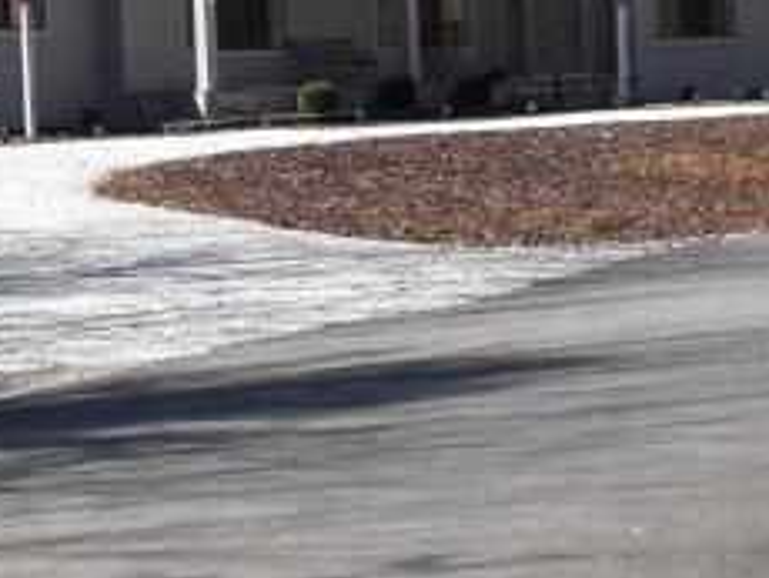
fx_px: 3536
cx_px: 37
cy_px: -27
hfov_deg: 12.3
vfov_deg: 9.3
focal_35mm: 159
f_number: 4.2
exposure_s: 1/500
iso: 100
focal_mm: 11.2
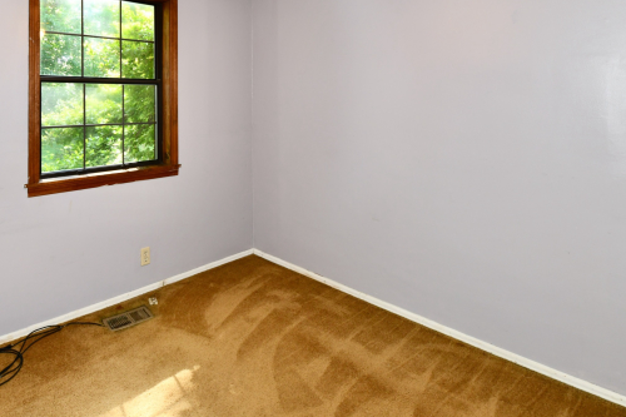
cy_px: 106
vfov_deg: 56.6
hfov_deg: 78.7
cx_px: 210
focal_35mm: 21
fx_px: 365
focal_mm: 14
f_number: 6.3
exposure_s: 1/60
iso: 640
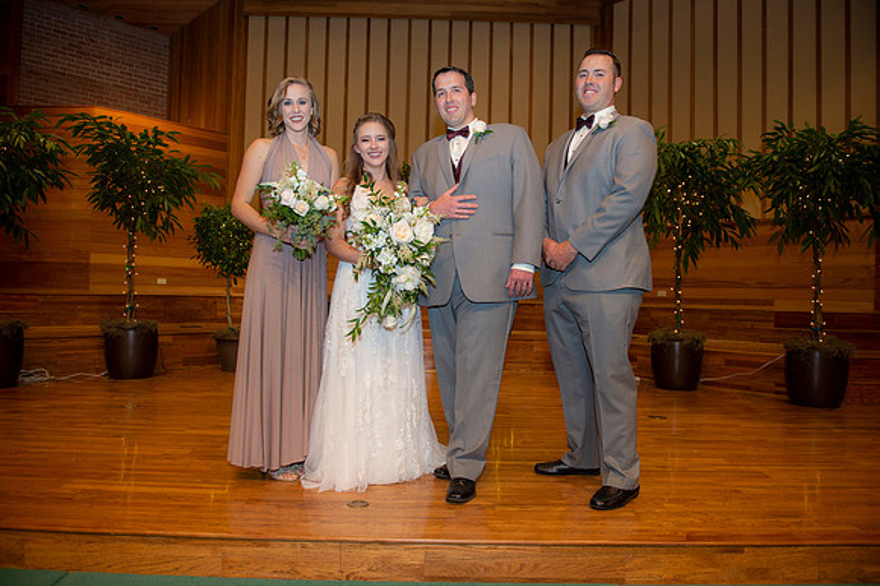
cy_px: 293
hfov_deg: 73.8
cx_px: 440
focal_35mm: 24
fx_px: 586
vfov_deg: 53.1
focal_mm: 24
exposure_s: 1/160
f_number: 3.5
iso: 800
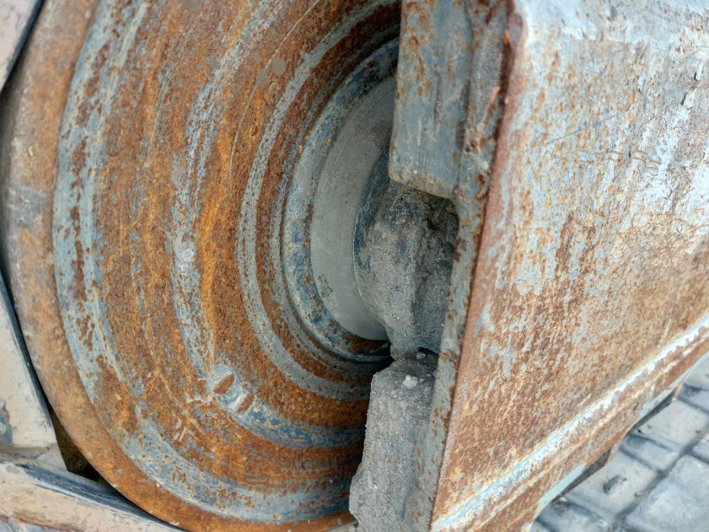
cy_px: 266
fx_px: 512
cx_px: 354
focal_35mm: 25
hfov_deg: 69.4
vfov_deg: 54.9
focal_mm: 5.23
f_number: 1.8
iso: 25
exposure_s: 1/50
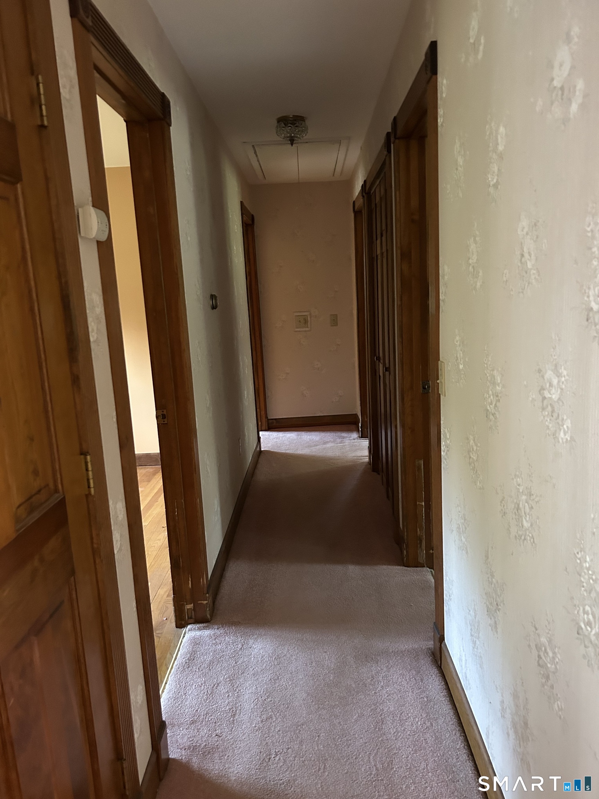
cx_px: 300
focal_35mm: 26
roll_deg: +2.7
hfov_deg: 53.1
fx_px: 600
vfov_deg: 67.3
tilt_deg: -10.4
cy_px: 400
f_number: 1.5
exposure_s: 1/30
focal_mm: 5.7
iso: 640
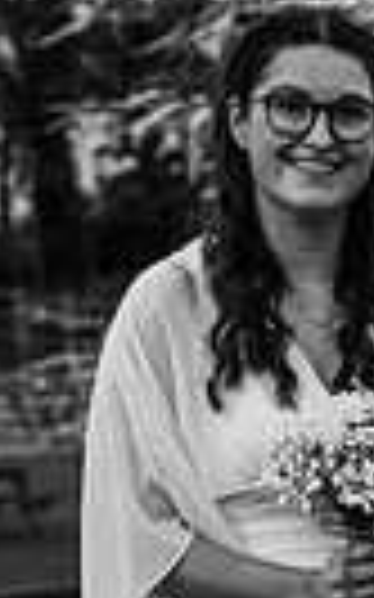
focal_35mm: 206
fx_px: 3363
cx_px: 611
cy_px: 760
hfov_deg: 6.3
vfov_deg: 10.0
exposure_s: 1/320
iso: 100
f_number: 4
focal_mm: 60
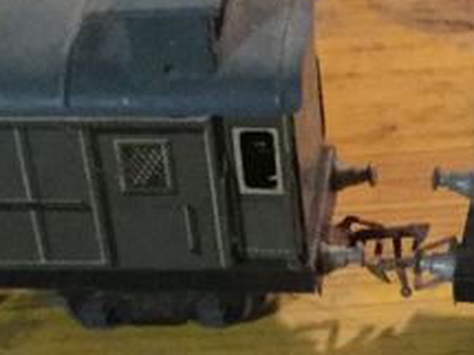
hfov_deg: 13.7
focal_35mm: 144
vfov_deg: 10.3
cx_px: 337
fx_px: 1971
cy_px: 247
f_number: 2.4
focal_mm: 3.3
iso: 640
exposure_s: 1/17
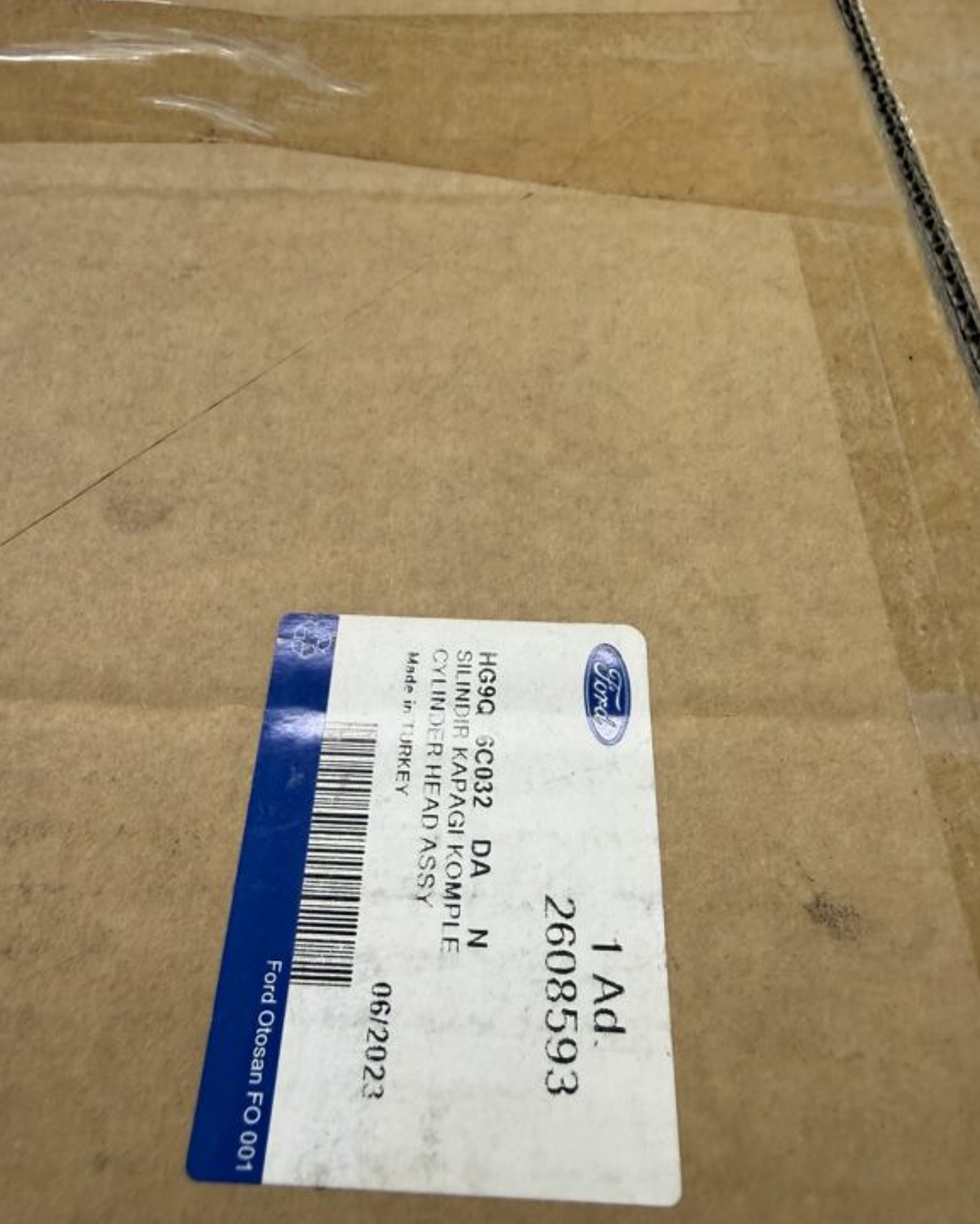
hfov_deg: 54.9
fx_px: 942
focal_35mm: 26
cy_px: 587
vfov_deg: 66.0
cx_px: 472
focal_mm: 2.22
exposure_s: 1/100
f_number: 2.2
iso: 160
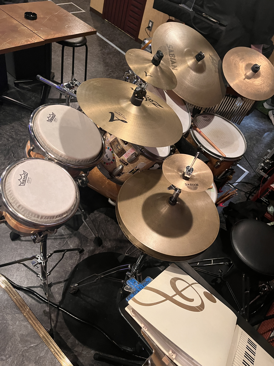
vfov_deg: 67.3
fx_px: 274
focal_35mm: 26
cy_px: 183
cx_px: 137
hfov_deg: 53.1
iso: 400
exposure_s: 1/40
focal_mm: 5.1
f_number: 1.6
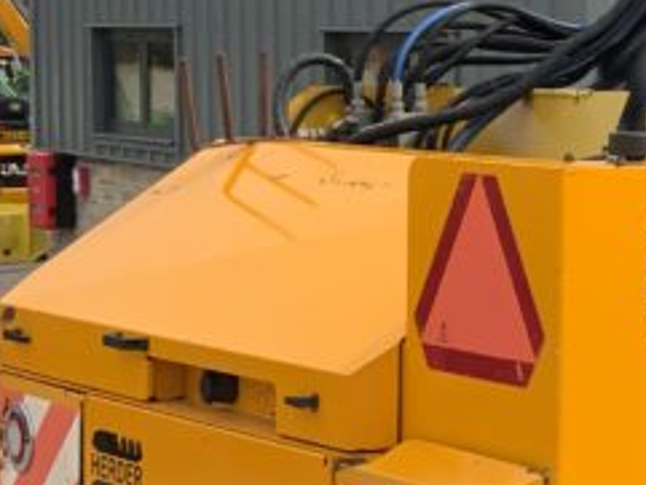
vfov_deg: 12.1
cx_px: 1134
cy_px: 204
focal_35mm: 123
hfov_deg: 14.3
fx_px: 2297
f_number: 1.8
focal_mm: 3
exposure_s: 1/1250
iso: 16
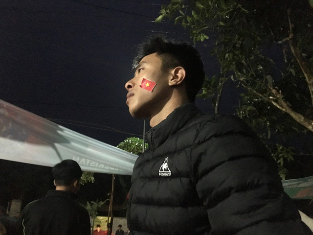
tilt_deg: +18.9
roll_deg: -2.8
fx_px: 262
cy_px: 118
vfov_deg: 48.2
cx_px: 156
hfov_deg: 61.7
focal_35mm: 29
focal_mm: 4.15
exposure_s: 1/17
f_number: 2.2
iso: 2000
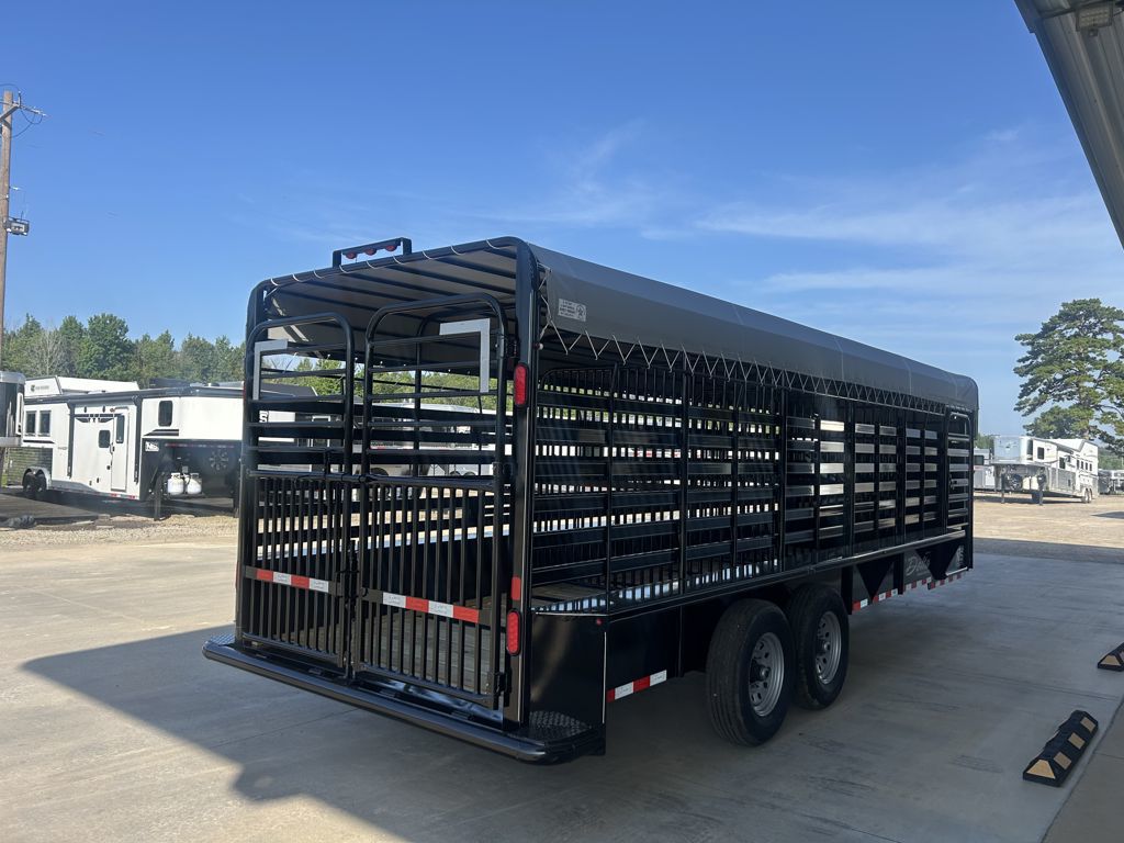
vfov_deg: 53.1
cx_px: 562
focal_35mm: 26
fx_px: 844
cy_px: 422
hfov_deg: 67.3
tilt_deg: +3.4
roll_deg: -1.7
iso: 50
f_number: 1.5
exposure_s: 1/2404
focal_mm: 5.7
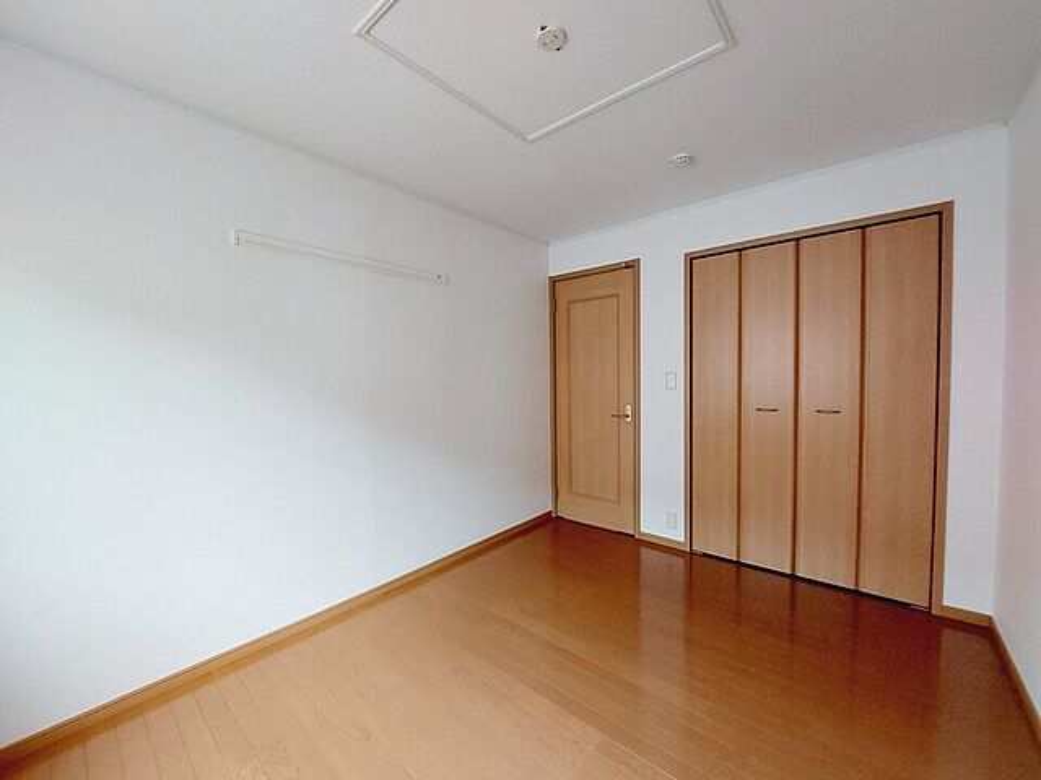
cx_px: 520
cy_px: 390
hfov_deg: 106.2
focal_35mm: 13
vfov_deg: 89.9
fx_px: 391
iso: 200
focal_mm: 1.74
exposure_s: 1/60
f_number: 2.2
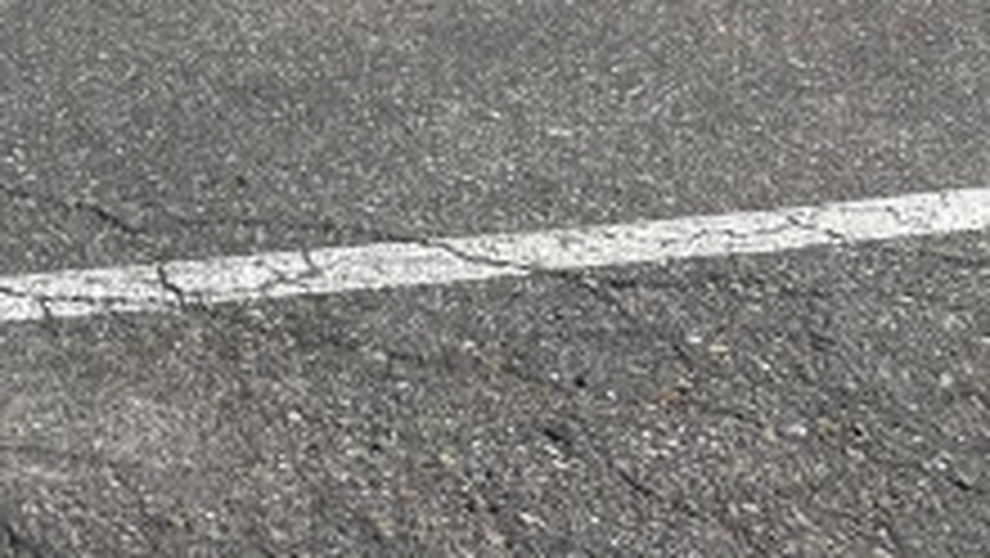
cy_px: -716
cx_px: -801
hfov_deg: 17.0
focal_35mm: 103
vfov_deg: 10.4
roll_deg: +0.2
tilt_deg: -4.0
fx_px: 2705
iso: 32
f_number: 1.6
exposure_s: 1/6494
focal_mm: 4.2
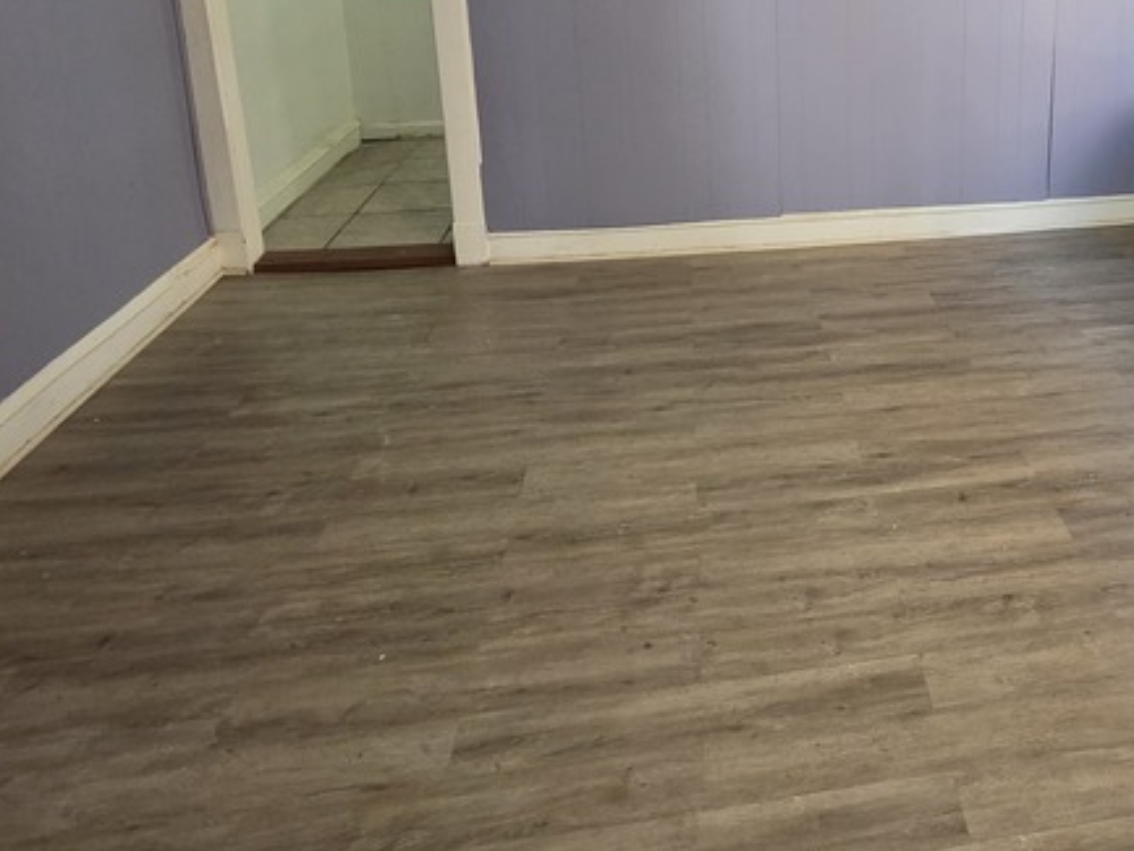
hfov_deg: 55.9
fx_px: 983
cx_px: 898
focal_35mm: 30
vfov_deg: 44.3
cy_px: 157
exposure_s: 1/60
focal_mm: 2.2
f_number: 2.2
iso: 250
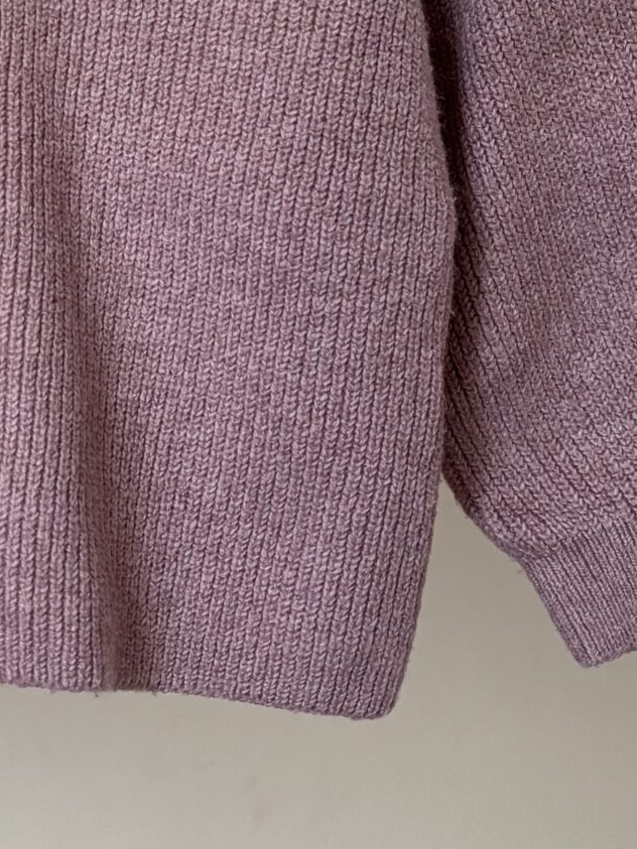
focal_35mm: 79
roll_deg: +0.9
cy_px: -96
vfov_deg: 23.2
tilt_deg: -1.5
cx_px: -14
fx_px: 1939
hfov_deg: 18.1
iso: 200
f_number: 1.6
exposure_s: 1/60
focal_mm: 5.96
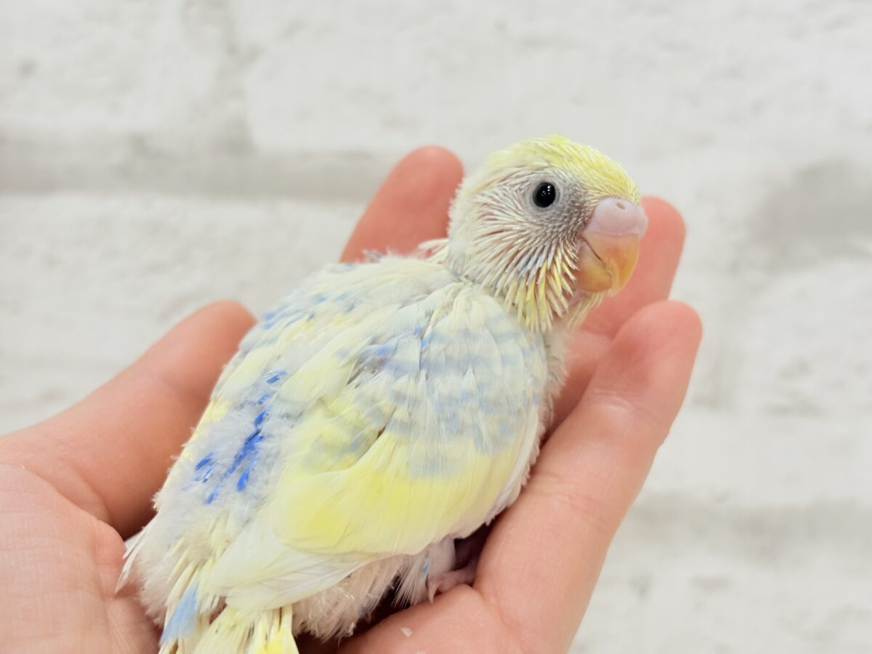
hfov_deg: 36.8
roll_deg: -2.9
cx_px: 436
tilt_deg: -4.4
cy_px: 327
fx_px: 1310
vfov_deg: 28.0
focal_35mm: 52
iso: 80
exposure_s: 1/100
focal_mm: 5.96
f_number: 1.6
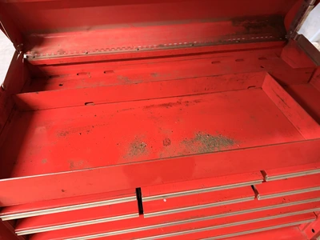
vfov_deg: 56.8
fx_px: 222
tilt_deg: -40.0
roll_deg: +0.2
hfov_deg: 71.6
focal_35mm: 24
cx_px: 160
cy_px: 120
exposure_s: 1/40
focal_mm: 6.76
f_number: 1.78
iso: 640
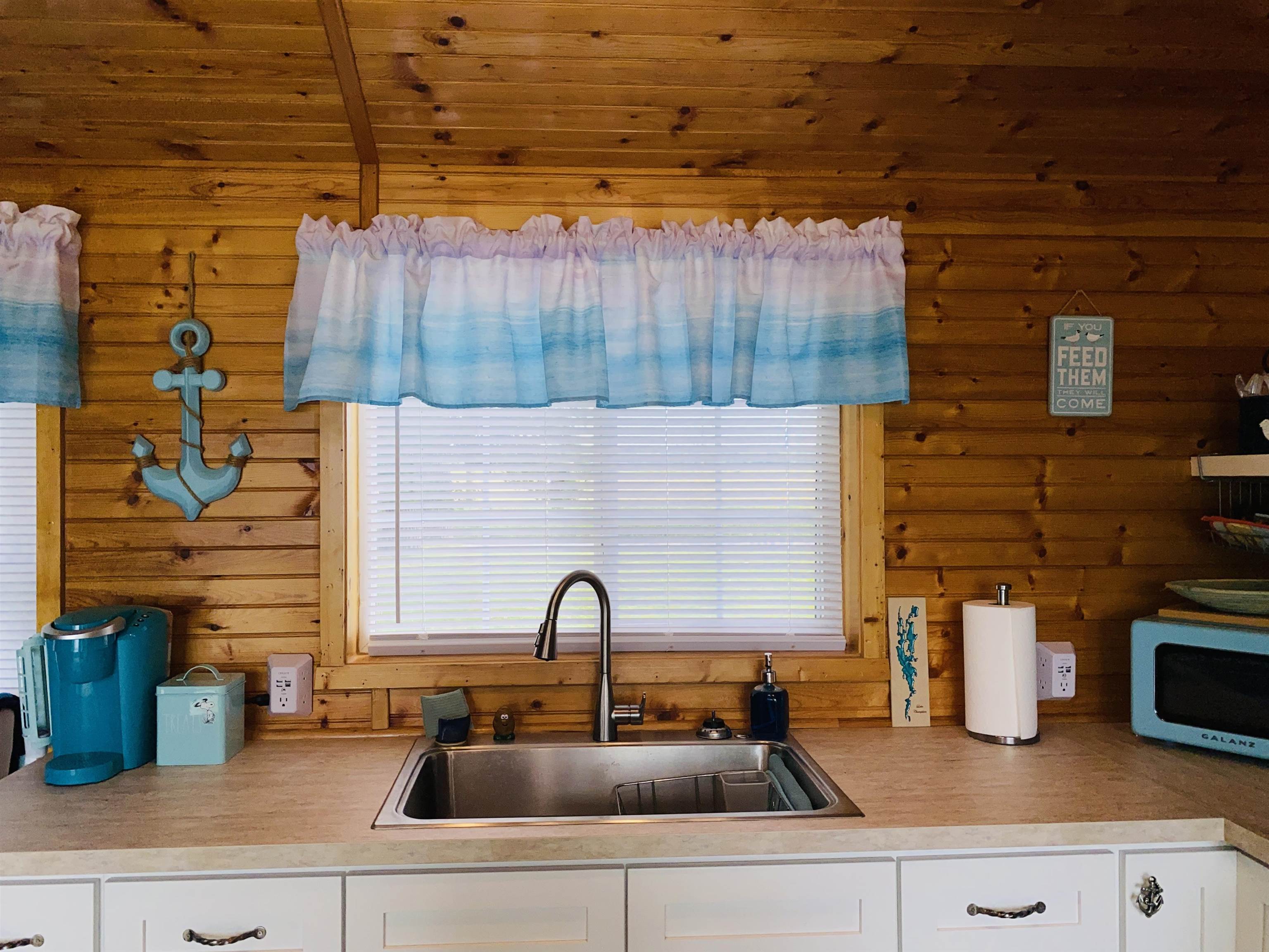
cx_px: 634
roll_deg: +0.3
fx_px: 953
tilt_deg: +1.0
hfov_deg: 67.3
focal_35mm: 26
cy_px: 476
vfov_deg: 53.1
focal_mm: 4.25
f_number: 1.8
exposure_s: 1/651
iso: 32
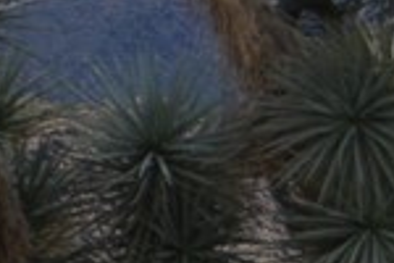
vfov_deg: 2.3
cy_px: -234
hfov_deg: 3.4
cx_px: -712
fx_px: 6529
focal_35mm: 597
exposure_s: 1/2000
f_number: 8
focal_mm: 55
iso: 400
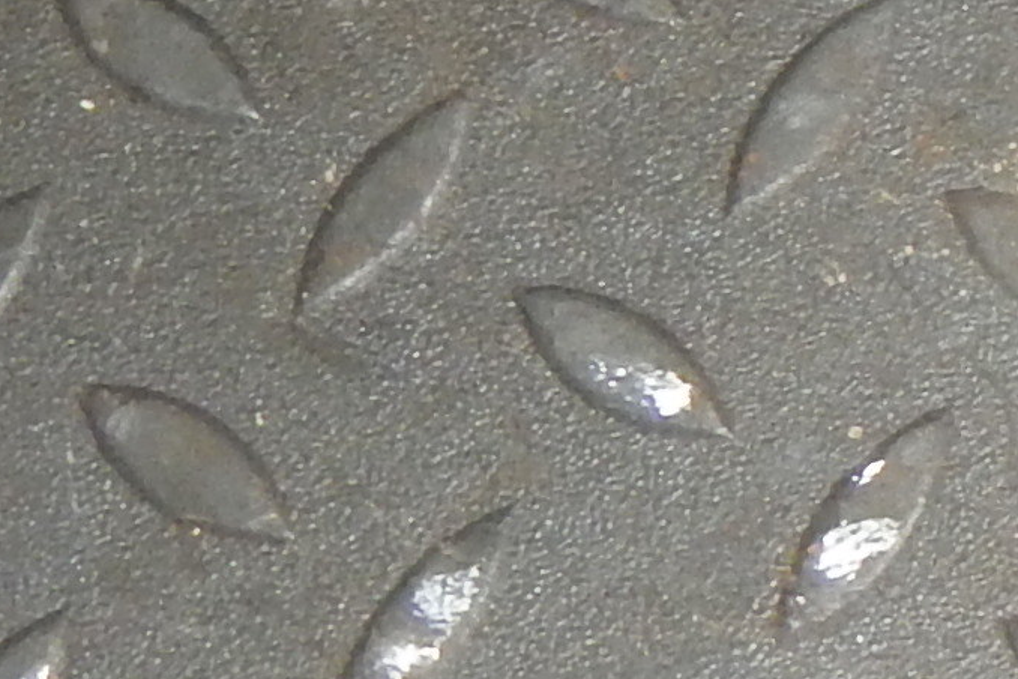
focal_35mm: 198
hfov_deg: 9.9
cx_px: 1763
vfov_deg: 6.6
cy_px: -963
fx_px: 5599
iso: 200
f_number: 3.9
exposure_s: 1/30
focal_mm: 5
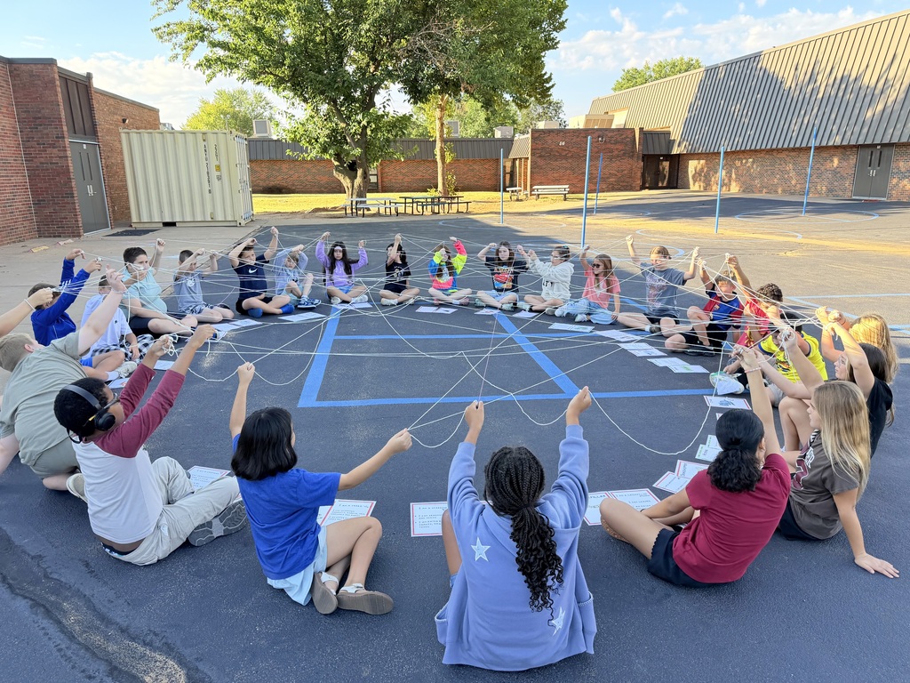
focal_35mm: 24
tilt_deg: -14.7
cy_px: 342
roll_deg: +0.9
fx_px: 631
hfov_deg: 71.6
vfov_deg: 56.8
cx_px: 455
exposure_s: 1/858
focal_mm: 6.76
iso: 100
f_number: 1.78
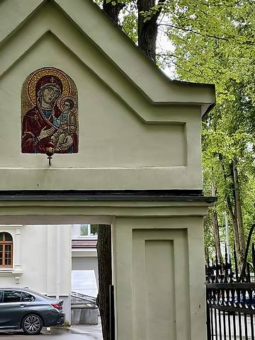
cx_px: 103
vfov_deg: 29.8
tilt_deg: +9.0
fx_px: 638
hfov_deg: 22.6
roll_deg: +0.9
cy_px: 198
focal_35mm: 65
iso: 32
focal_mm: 4.2
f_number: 1.6
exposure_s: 1/520
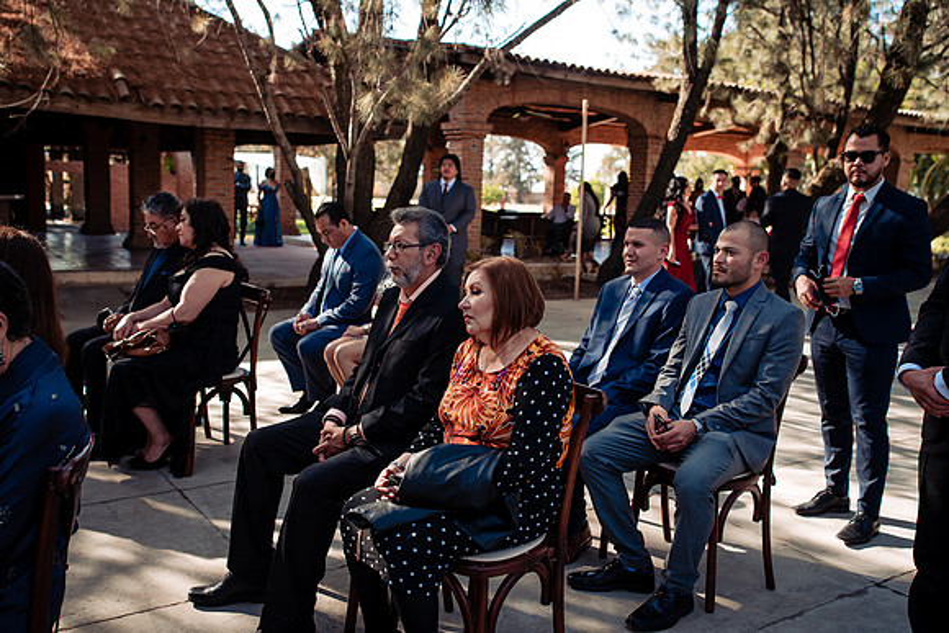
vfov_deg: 37.9
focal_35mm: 35
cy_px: 316
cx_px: 474
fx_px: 923
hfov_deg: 54.4
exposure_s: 1/160
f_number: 4
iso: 100
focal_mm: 35
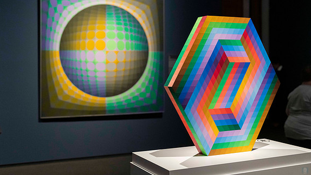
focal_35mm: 52
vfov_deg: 23.0
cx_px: 141
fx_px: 429
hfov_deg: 39.8
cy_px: 64
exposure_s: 1/100
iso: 3600
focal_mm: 45
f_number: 3.5
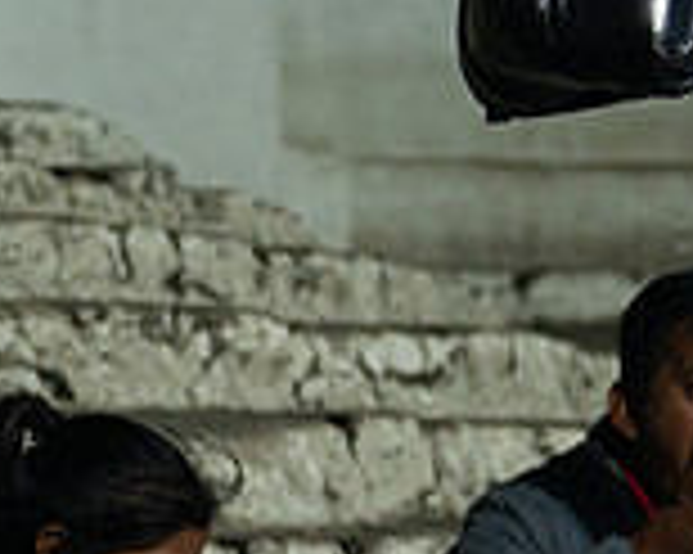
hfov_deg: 9.2
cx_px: -260
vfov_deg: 7.5
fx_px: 4202
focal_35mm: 205
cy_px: 554
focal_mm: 44
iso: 1250
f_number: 2.8
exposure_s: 1/60
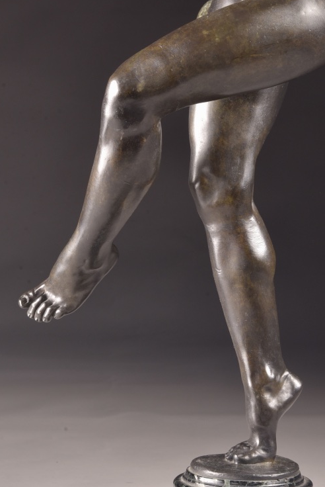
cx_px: 251
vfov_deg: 9.3
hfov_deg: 6.3
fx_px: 2973
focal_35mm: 220
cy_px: 240
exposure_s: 1/125
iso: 400
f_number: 14
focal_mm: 135
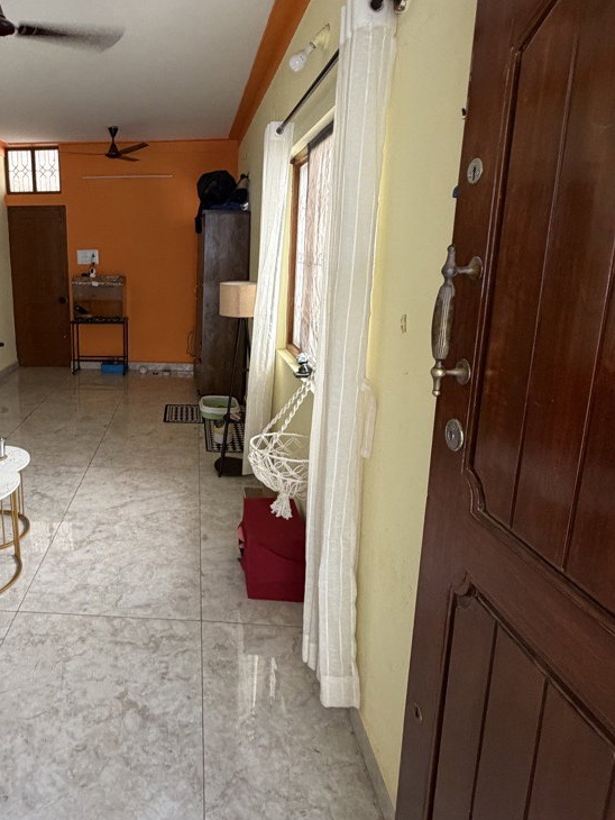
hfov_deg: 56.0
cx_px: 152
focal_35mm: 23
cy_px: 367
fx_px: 545
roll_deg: +1.3
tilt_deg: -12.0
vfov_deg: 73.7
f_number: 2.2
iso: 320
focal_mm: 2.22
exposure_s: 1/77
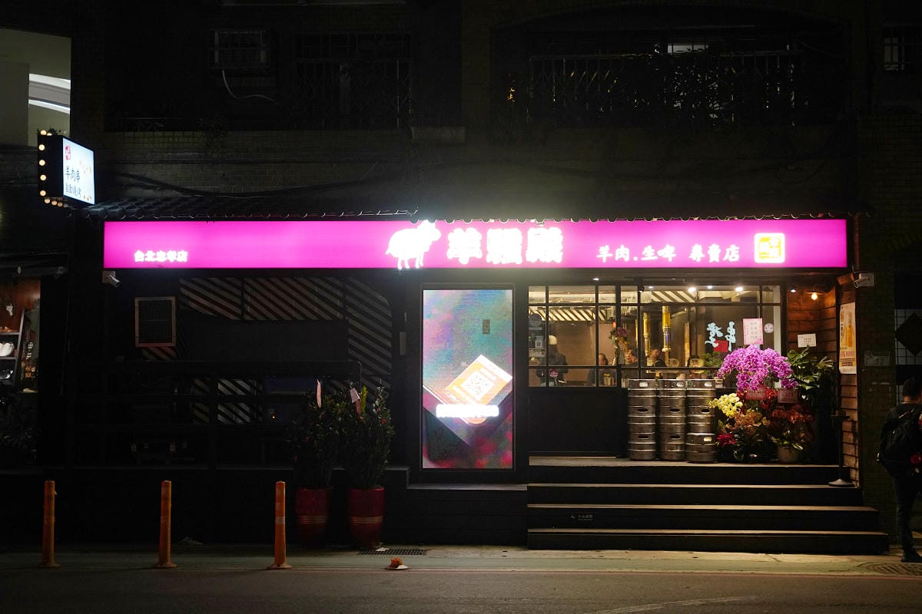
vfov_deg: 30.5
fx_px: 1127
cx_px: 461
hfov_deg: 44.5
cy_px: 307
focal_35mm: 44
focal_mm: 44
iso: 1600
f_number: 2.8
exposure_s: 1/160
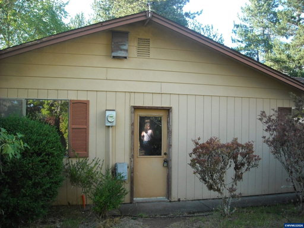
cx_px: 152
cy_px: 114
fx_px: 307
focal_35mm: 35
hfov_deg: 52.6
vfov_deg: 40.7
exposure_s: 1/250
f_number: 2.8
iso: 183
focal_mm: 5.7
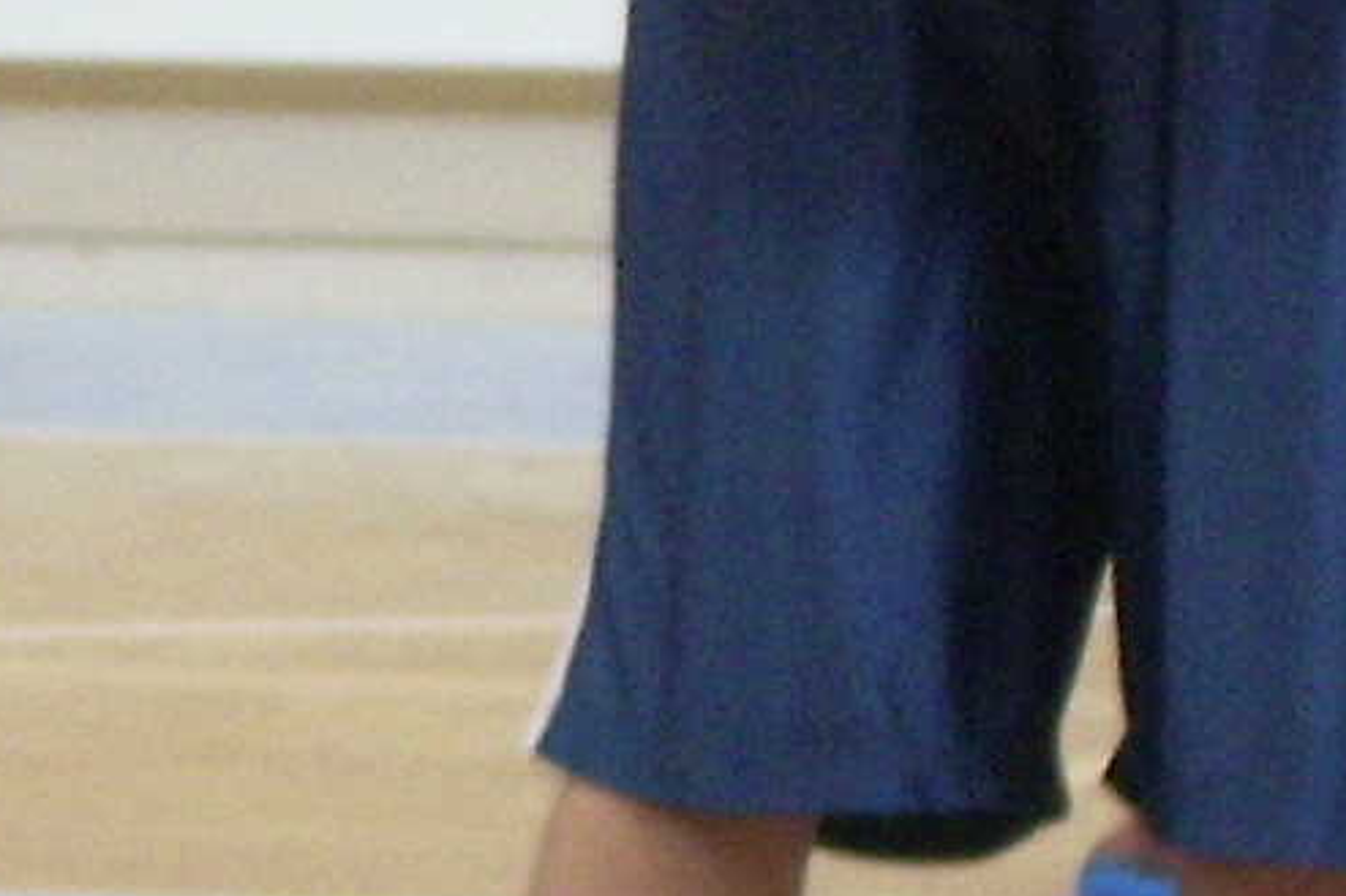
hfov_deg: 3.9
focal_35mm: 528
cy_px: -553
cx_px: -1346
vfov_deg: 2.6
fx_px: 19734
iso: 160
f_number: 4.4
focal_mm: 14.6
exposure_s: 1/60
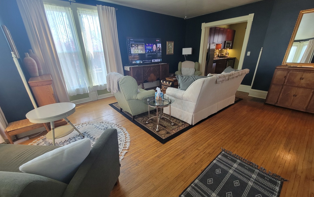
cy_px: 107
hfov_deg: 105.3
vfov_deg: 78.5
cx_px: 155
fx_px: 120
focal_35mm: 14
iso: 250
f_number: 2.2
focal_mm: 2.2
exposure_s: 1/60
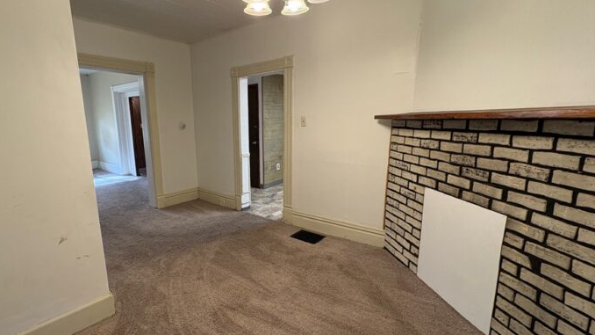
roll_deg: +1.5
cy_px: 173
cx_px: 250
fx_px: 284
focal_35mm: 18
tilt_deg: -10.3
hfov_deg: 91.9
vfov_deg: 61.0
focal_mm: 2.22
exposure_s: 1/60
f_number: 2.2
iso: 200
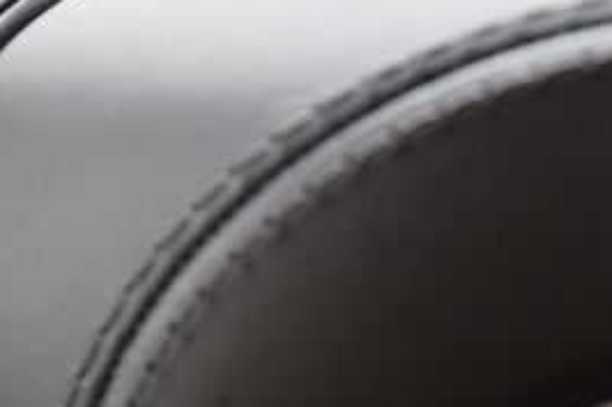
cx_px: 122
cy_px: 206
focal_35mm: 65
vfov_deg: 20.9
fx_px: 1104
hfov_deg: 30.2
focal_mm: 18
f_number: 3.5
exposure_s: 1/125
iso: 1600
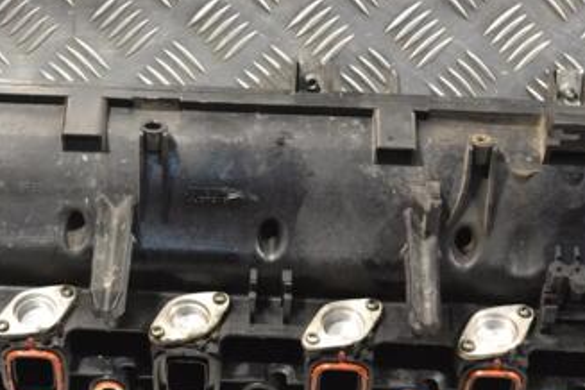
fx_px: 1787
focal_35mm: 110
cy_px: 308
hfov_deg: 18.6
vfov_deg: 12.4
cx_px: 233
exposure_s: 1/200
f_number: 7.1
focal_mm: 40
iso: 3200
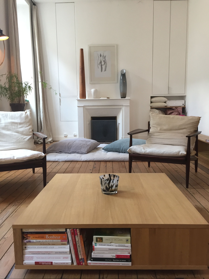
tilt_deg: -7.4
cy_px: 140
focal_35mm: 29
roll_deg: +1.0
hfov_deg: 48.2
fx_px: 233
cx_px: 104
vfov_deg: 61.7
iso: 100
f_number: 2.2
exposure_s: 1/33
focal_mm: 4.15
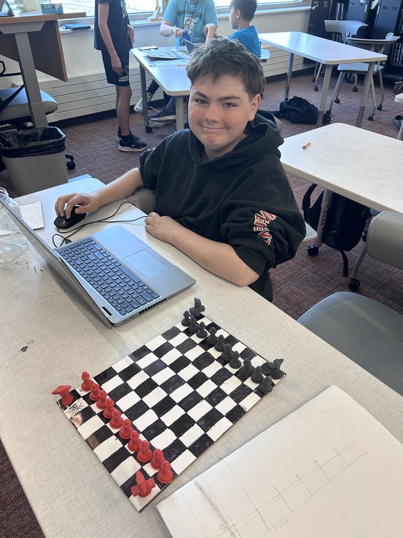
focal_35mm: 26
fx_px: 404
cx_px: 202
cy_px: 269
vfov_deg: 67.3
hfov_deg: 53.1
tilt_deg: -37.5
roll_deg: -0.4
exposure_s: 1/120
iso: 100
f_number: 1.5
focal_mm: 5.7
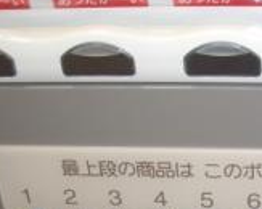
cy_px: 195
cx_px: 268
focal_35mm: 94
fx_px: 728
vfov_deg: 16.1
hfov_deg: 19.7
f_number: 2.6
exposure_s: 1/60
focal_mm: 5.8
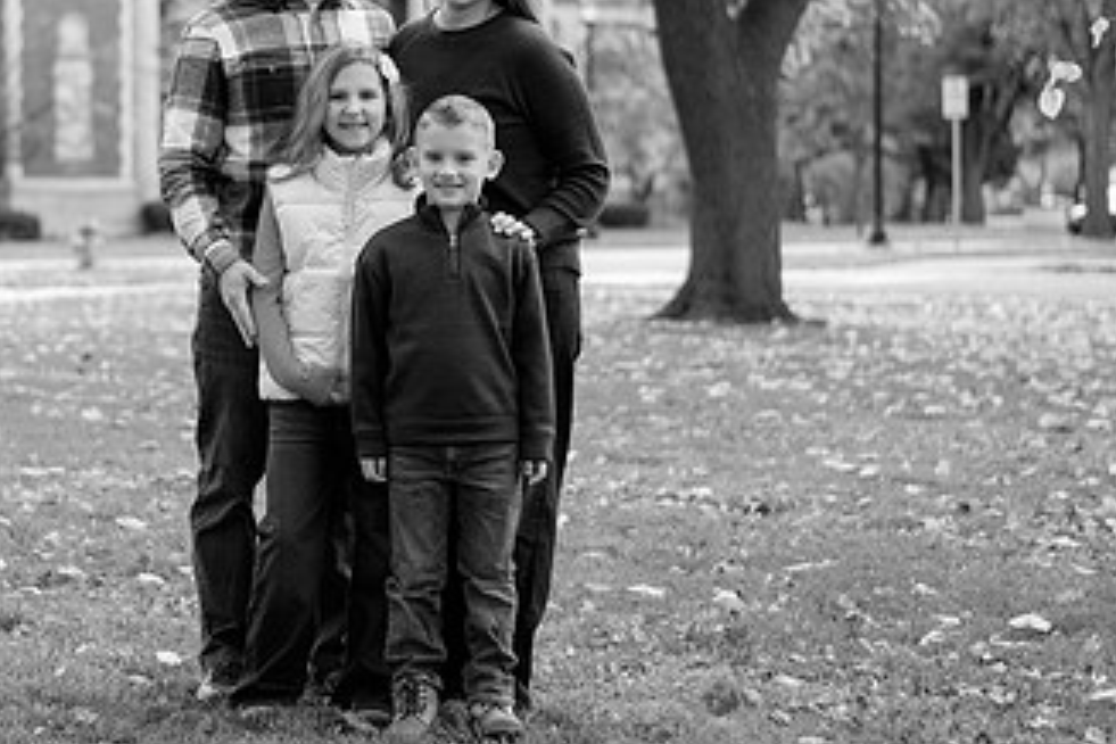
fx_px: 3038
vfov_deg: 13.9
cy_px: 256
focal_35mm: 98
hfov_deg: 20.7
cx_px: 332
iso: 100
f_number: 2
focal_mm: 50
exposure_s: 1/250
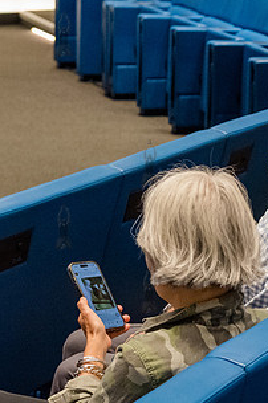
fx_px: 1567
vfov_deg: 14.7
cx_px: 391
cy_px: 225
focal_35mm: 140
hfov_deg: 9.5
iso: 6400
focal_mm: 55
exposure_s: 1/250
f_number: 4
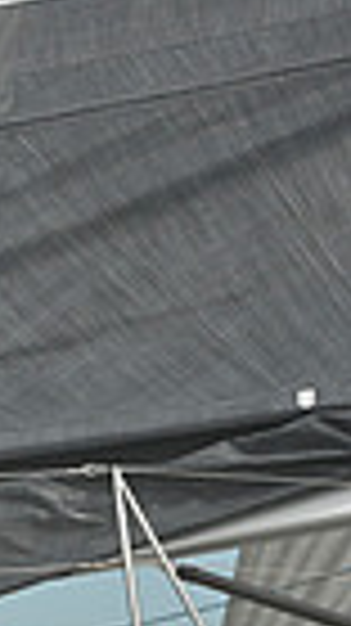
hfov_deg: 3.8
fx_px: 5089
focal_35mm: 307
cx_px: -945
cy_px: 637
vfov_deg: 7.0
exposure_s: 1/1250
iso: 320
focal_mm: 70
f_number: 10
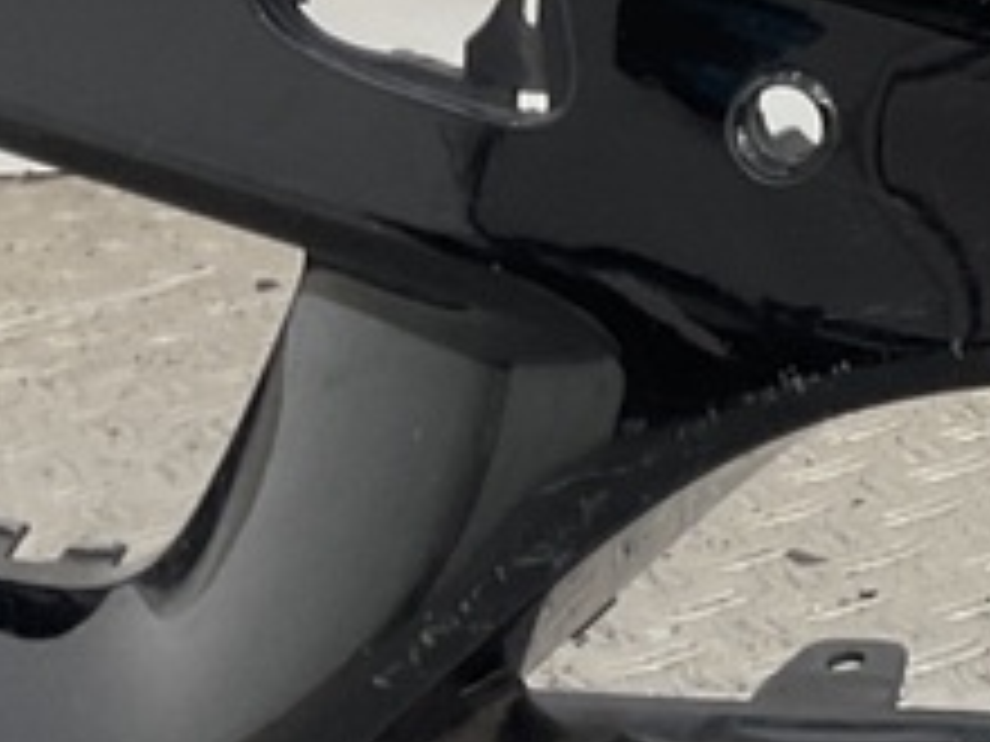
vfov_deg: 11.0
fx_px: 3804
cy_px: -121
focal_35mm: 133
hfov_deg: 12.5
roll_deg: -0.6
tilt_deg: -11.3
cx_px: 2174
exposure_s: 1/120
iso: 25
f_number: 1.8
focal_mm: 3
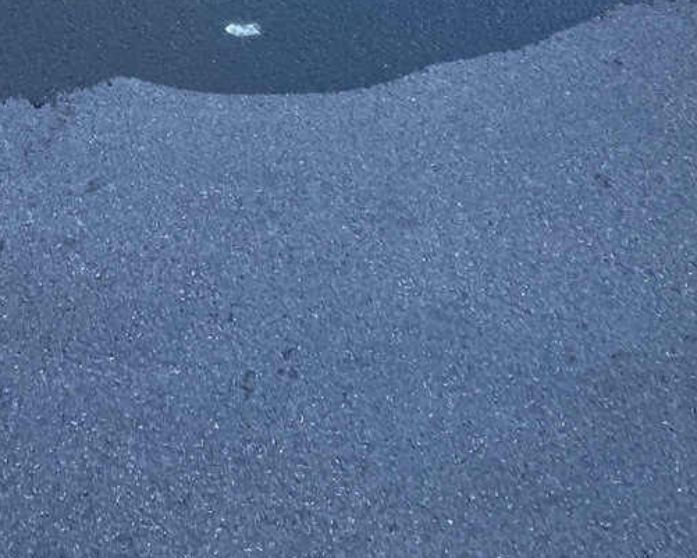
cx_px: 287
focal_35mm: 81
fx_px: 1671
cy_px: -227
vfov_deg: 17.4
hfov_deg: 23.5
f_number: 1.6
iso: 50
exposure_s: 1/376
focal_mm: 4.2
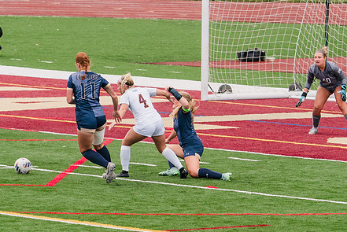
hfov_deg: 4.6
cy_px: 177
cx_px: 147
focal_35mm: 451
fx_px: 4351
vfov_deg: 3.1
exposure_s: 1/1600
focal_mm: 200
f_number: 5.6
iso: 800
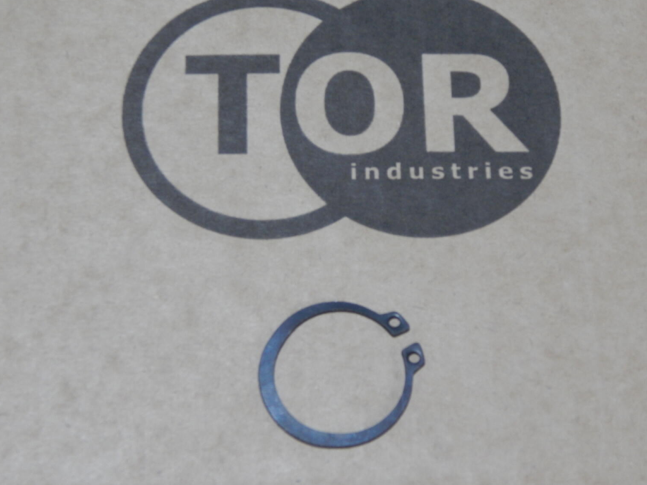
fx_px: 1701
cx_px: 332
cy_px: 240
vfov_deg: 16.2
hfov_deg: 21.5
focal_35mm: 91
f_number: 4.3
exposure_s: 1/30
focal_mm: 15.3
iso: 360
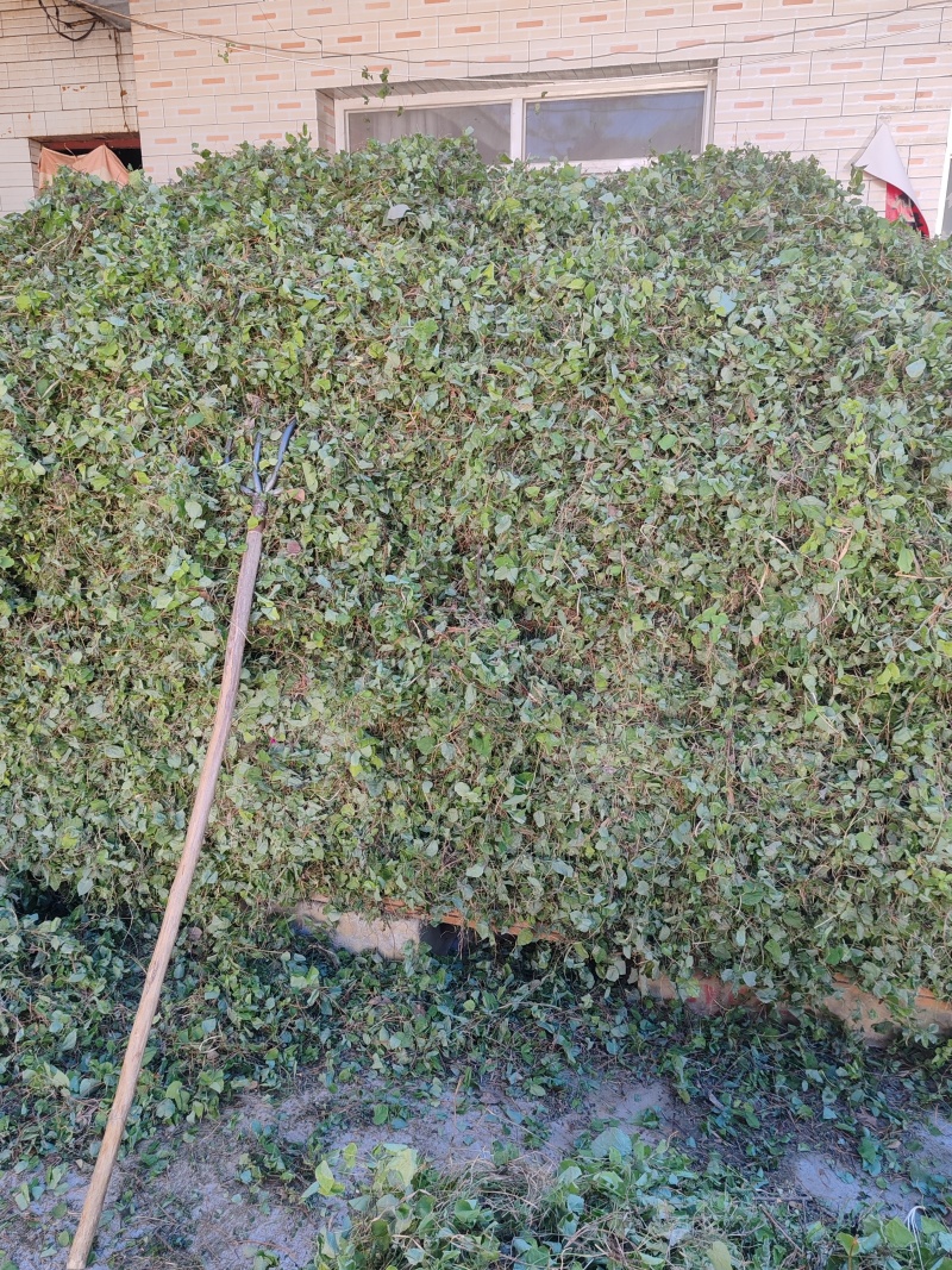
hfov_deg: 51.3
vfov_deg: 65.3
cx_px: 476
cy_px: 635
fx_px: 990
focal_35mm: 27
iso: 64
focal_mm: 6.12
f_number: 1.9
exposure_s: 1/100
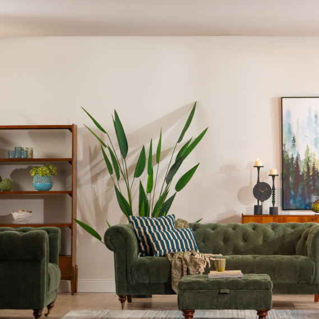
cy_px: 181
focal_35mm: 126
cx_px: 242
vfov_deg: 13.8
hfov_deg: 13.8
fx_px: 1314
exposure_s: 1/125
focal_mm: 70
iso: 1000
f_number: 4
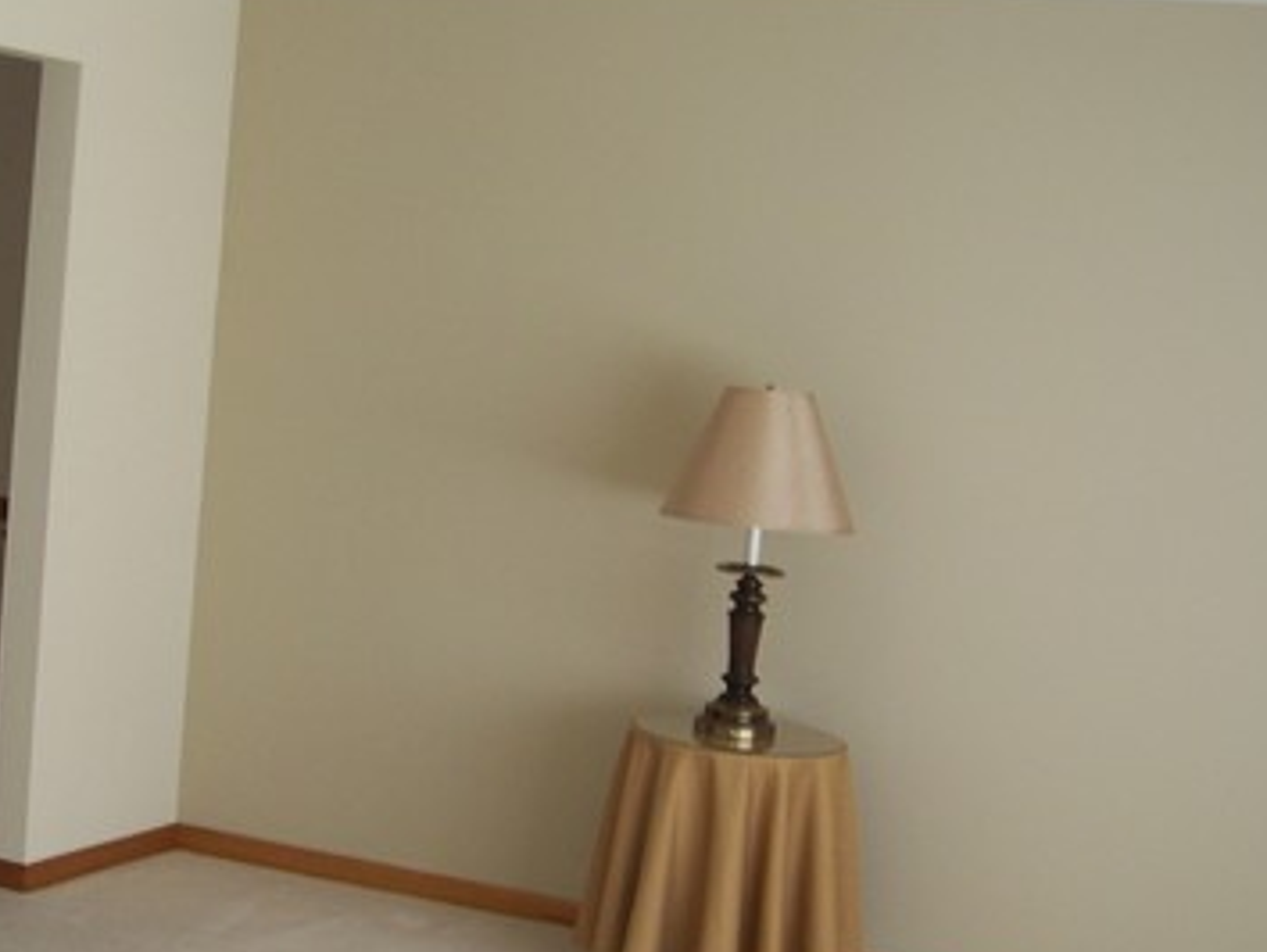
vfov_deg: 22.5
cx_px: 447
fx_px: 2381
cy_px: 644
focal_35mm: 65
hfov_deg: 29.6
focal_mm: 5.85
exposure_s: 1/30
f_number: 2.8
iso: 80
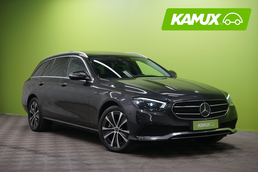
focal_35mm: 61
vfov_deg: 22.3
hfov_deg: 32.9
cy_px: 86
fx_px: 437
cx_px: 129
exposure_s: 1/30
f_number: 9
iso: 2500
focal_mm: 61
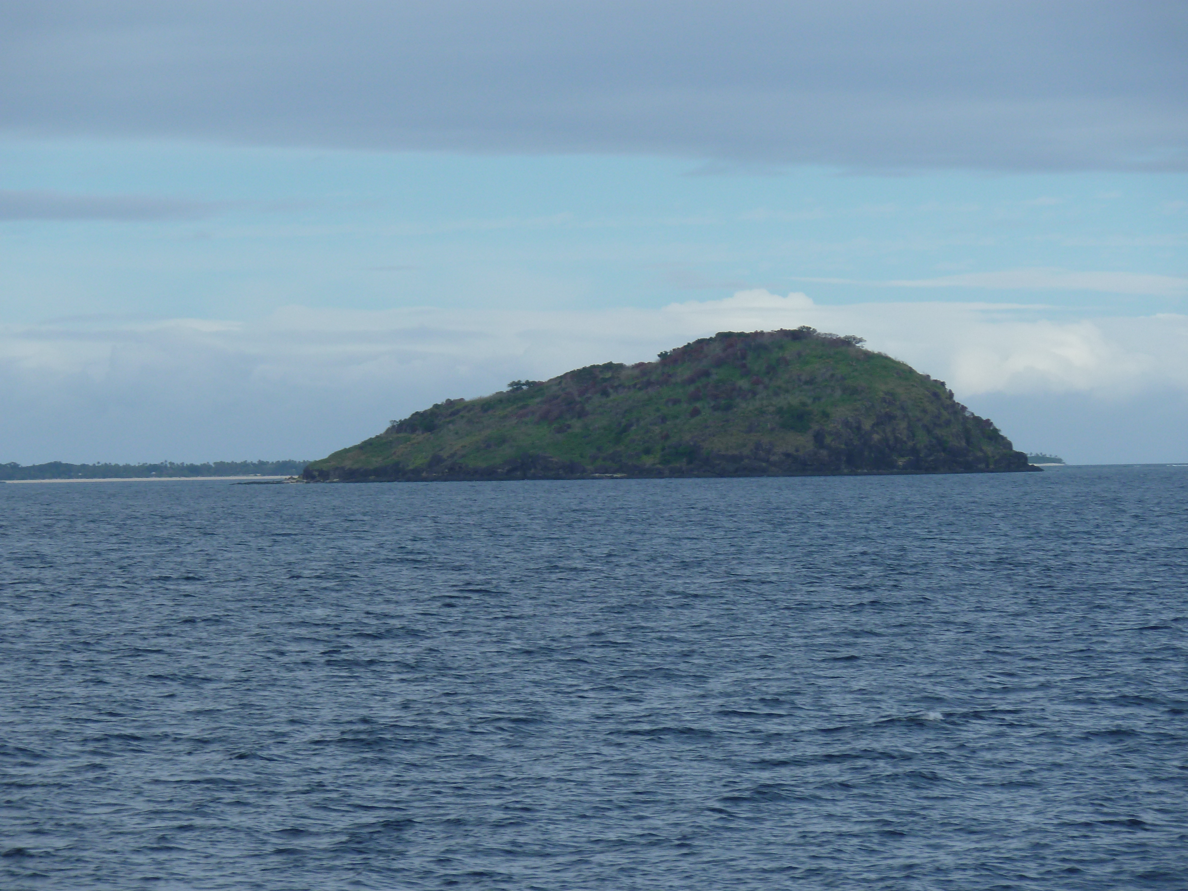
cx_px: 594
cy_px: 446
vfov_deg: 7.1
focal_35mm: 210
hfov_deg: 9.4
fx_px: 7207
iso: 100
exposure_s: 1/640
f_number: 5.6
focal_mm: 34.4
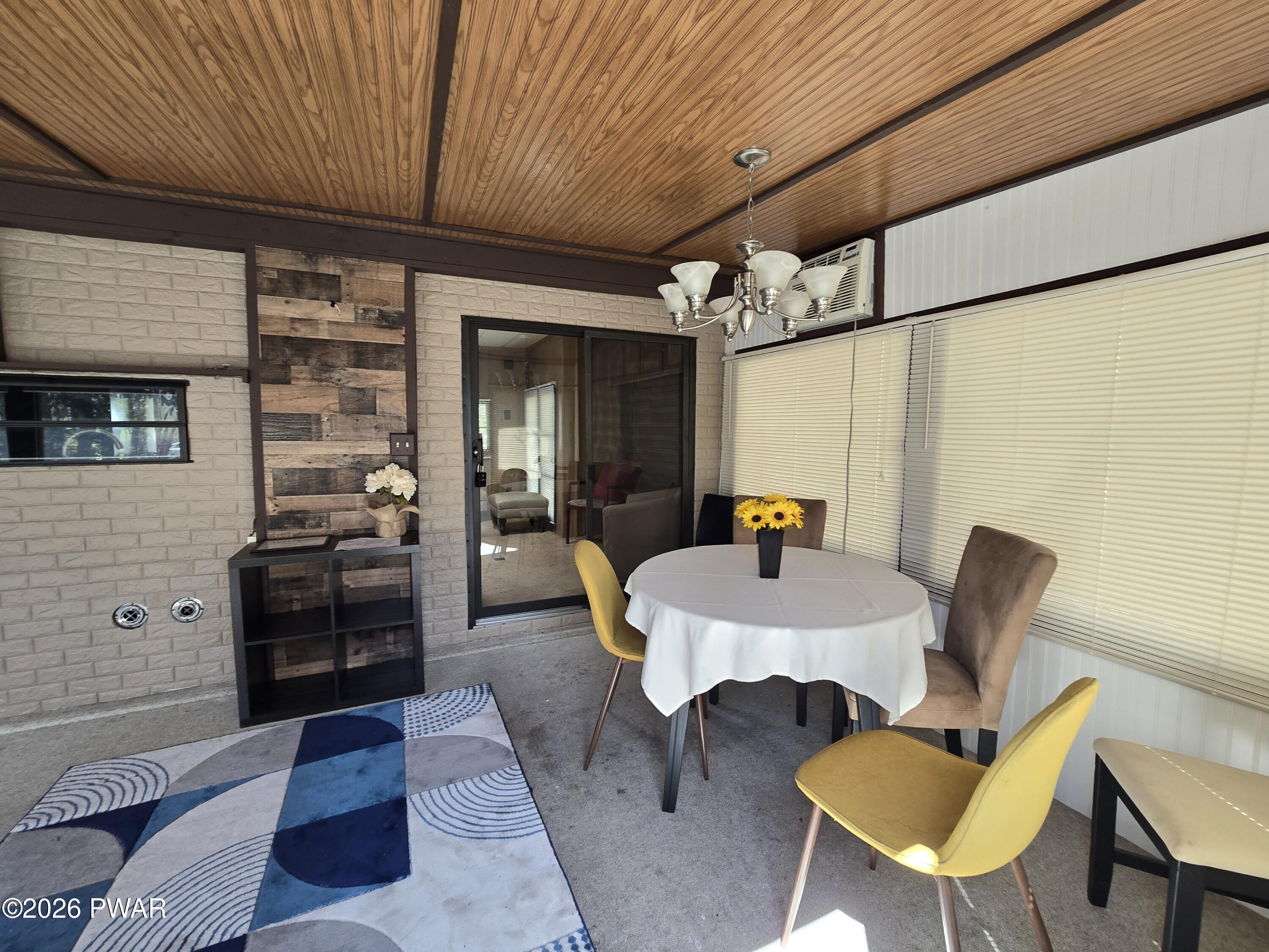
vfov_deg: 89.9
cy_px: 476
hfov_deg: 106.2
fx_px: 477
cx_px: 634
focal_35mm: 13
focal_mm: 2.2
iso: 64
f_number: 2.2
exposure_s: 1/60
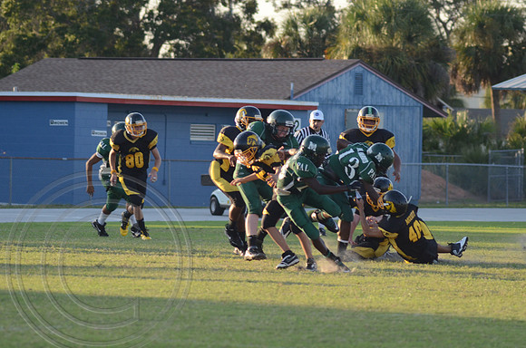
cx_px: 263
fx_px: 4374
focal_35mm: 300
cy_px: 174
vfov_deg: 4.6
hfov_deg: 6.9
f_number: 5.6
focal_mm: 200
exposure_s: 1/800
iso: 800
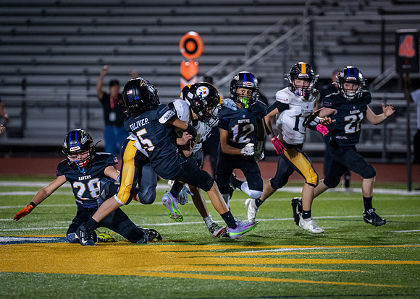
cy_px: 127
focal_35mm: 325
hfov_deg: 6.2
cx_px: 180
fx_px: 3881
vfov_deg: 4.4
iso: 2500
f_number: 2.8
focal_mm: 200
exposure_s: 1/1000
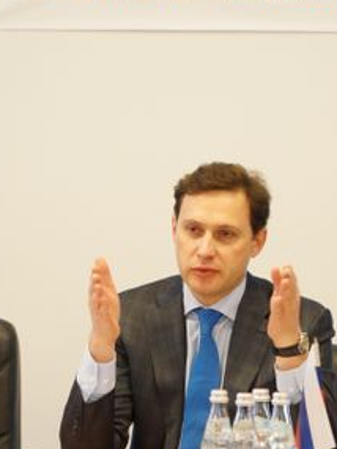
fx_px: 2296
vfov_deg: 11.2
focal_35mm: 177
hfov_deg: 8.4
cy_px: 205
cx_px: 253
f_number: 2.8
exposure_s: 1/60
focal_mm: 50
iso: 800
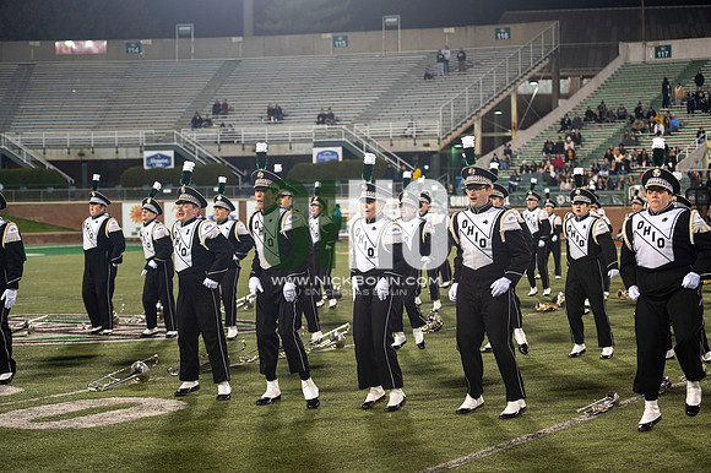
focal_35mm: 70
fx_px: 1382
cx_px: 356
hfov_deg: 28.9
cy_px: 236
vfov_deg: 19.4
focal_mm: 70
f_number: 2.8
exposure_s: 1/500
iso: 1000
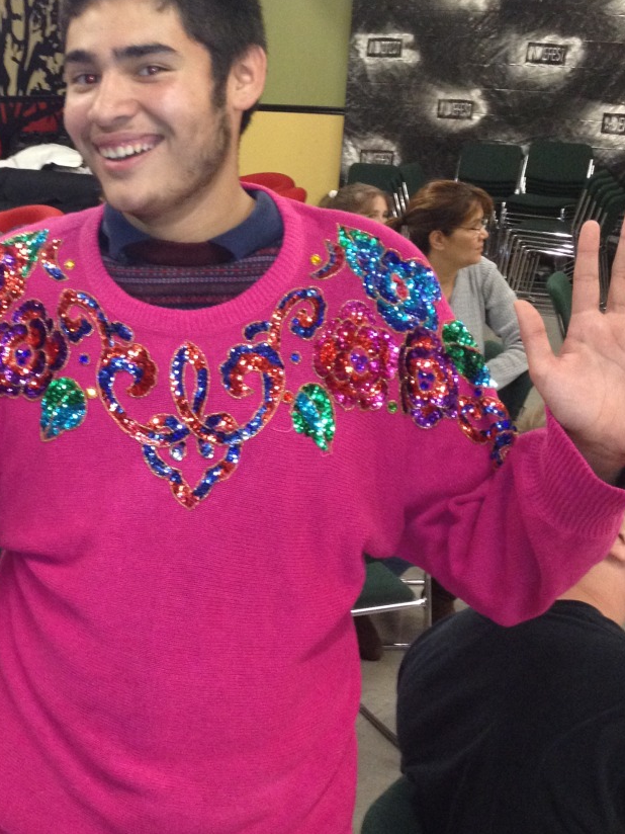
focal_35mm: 58
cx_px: 133
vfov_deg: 33.1
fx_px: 1396
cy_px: 328
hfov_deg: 24.9
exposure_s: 1/20
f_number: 2.4
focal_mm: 4.28
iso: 250
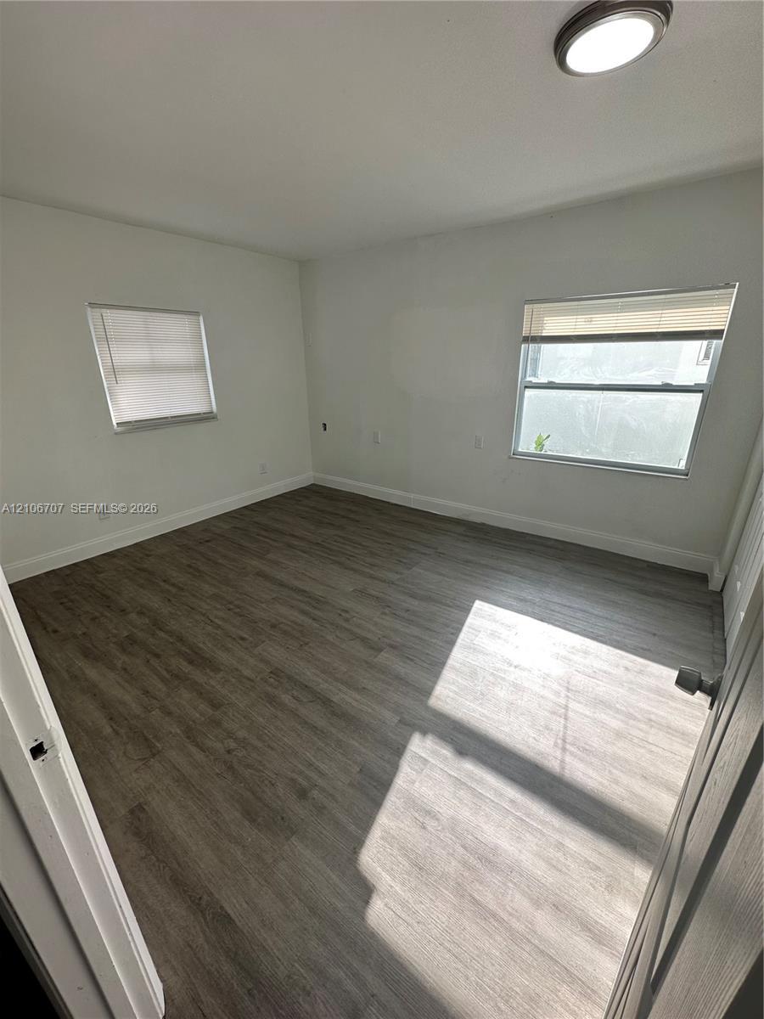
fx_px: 412
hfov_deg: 85.7
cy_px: 510
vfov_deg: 102.1
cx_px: 382
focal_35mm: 14
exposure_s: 1/152
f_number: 2.2
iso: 40
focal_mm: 2.22
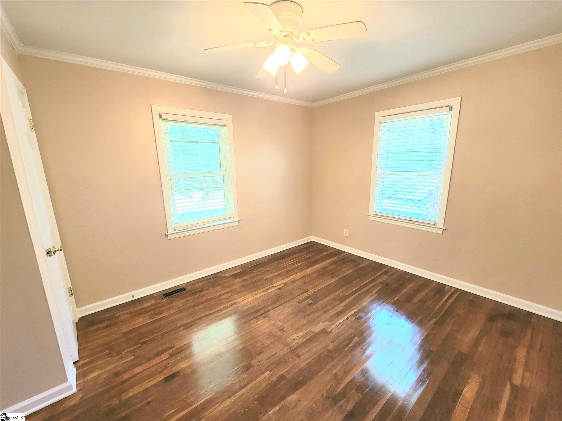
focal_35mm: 13
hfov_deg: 106.2
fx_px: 211
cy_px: 210
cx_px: 281
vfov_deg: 89.9
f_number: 2.2
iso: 200
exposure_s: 1/59.2
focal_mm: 2.2
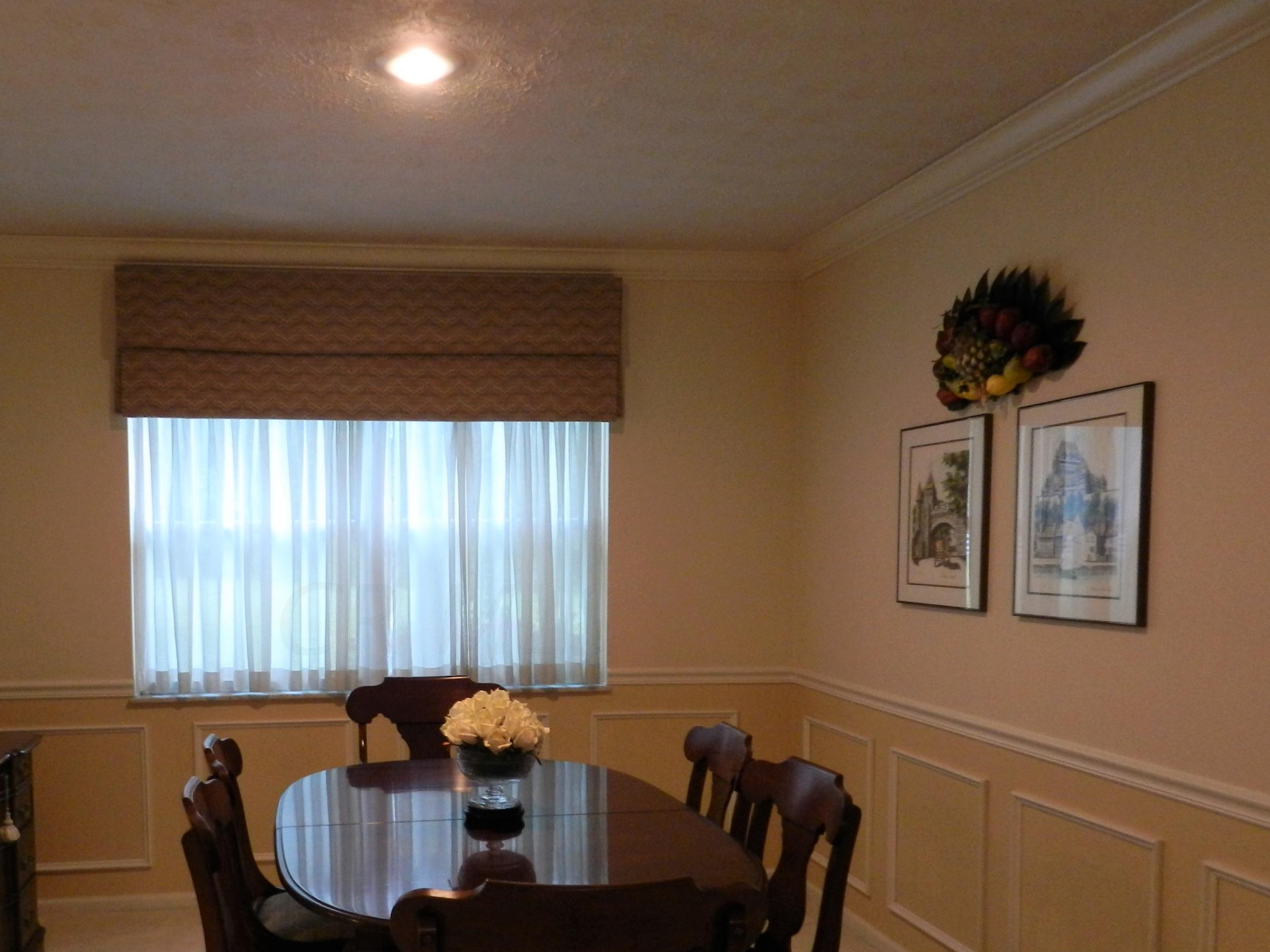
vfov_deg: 44.9
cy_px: 618
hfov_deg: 57.4
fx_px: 1137
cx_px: 447
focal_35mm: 31
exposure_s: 1/13
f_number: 3.4
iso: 400
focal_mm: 4
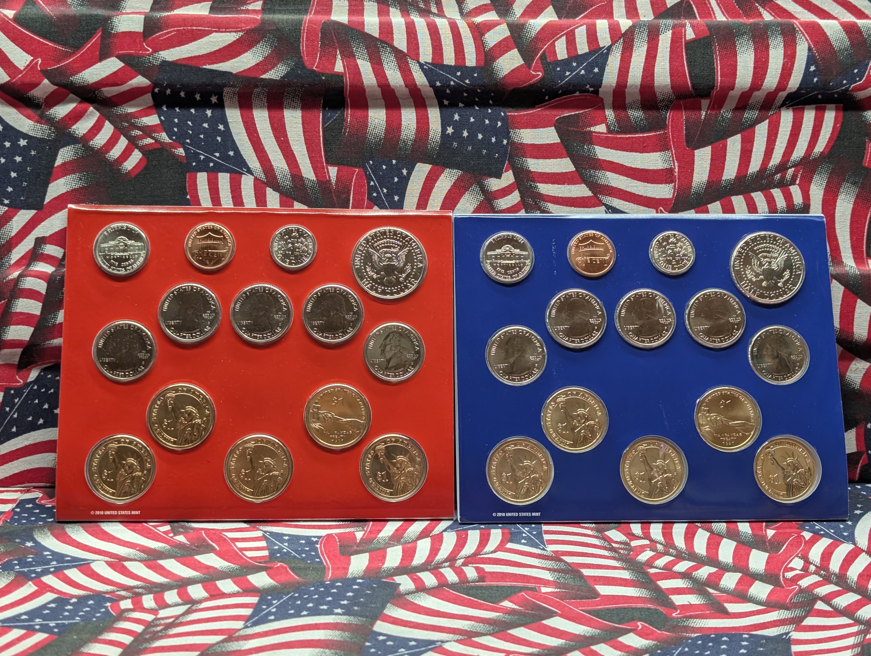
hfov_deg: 38.9
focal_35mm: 49
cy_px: 328
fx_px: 1235
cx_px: 436
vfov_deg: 29.7
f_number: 1.68
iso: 284
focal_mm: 6.9
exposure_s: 1/349
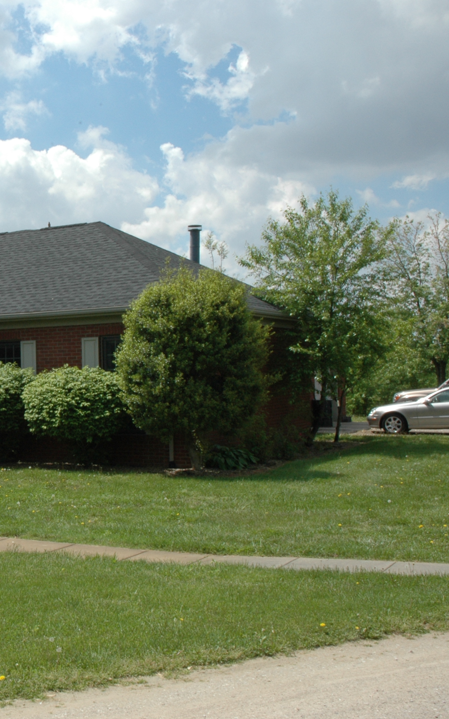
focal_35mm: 51
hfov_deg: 23.2
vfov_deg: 39.6
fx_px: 998
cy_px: 359
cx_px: -90
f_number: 22
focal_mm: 22
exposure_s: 1/60
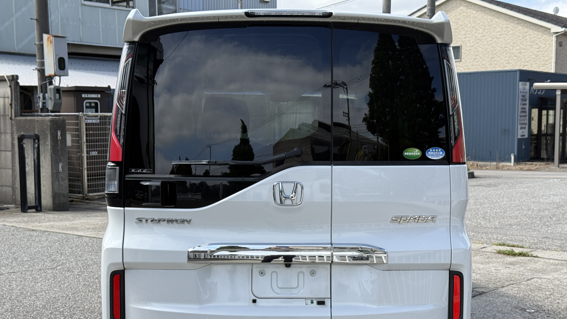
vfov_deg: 22.6
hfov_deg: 39.2
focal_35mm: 53
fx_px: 797
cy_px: 198
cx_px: 286
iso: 64
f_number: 1.78
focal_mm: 6.76
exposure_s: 1/2577
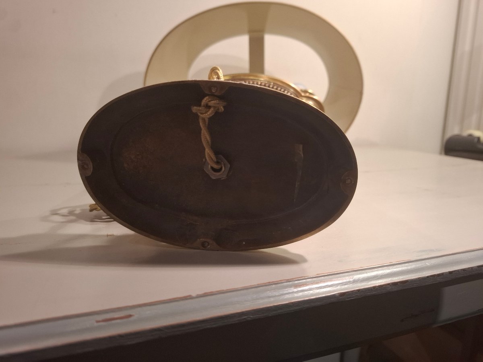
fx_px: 321
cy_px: 181
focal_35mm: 23
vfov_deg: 58.9
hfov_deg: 73.9
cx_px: 242
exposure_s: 1/50
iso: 200
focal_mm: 5.54
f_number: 1.8
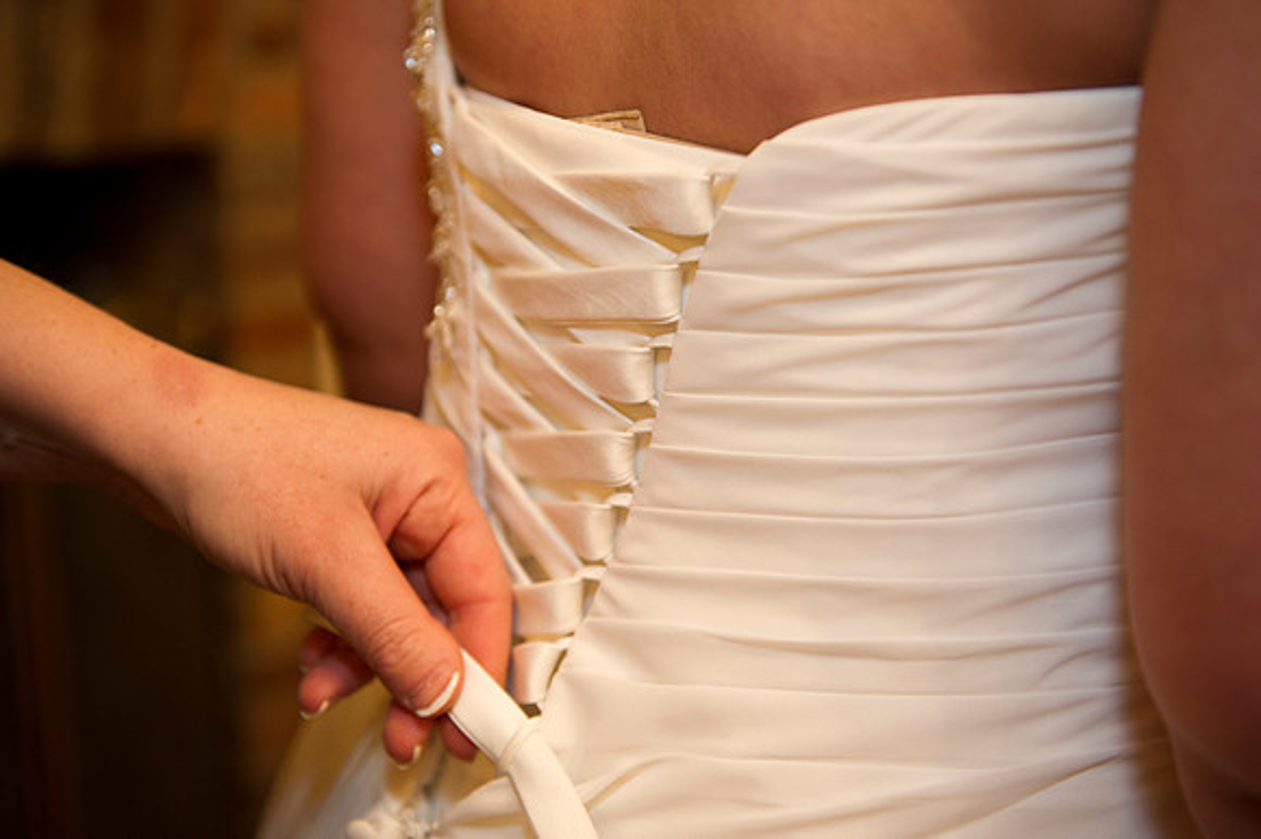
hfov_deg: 38.2
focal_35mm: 52
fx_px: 1820
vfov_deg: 26.0
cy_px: 420
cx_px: 630
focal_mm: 52
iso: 800
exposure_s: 1/40
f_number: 3.2
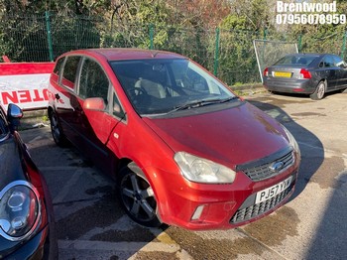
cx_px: 174
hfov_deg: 67.3
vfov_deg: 53.0
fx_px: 260
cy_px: 130
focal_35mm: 26
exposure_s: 1/940
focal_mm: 4.2
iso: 32
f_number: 1.6
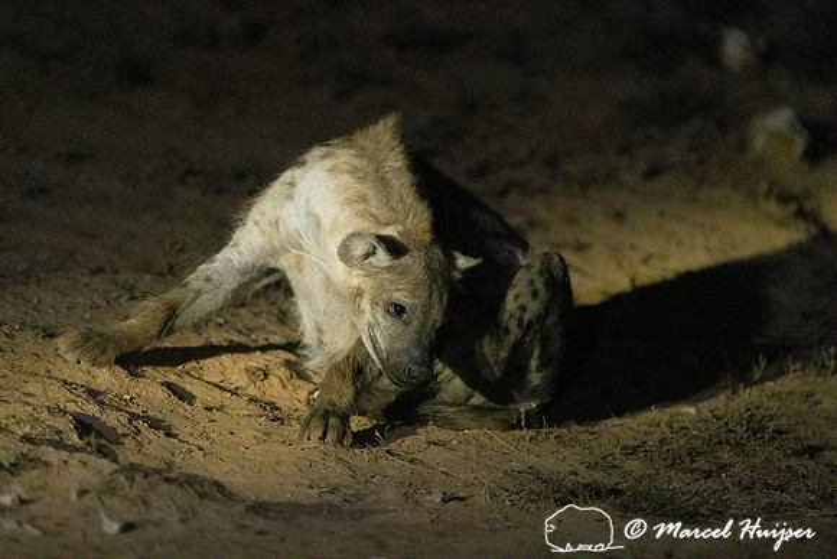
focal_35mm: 320
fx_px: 7435
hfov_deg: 6.4
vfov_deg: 4.3
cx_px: 391
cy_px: 261
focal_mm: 300
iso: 32254
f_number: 3.5
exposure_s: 1/500
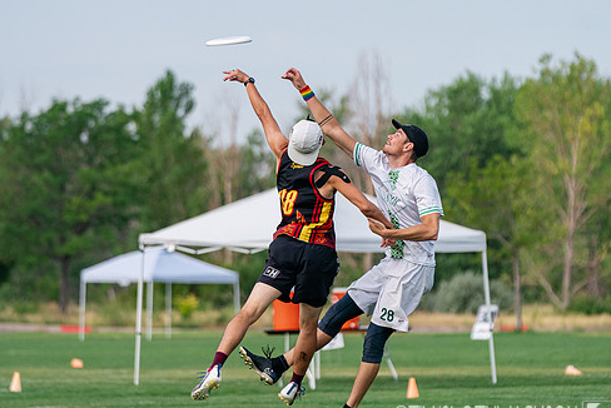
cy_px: 170
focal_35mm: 306
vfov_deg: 4.5
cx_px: 346
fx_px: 5196
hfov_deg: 6.7
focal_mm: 200
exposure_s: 1/5000
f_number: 4
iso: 800
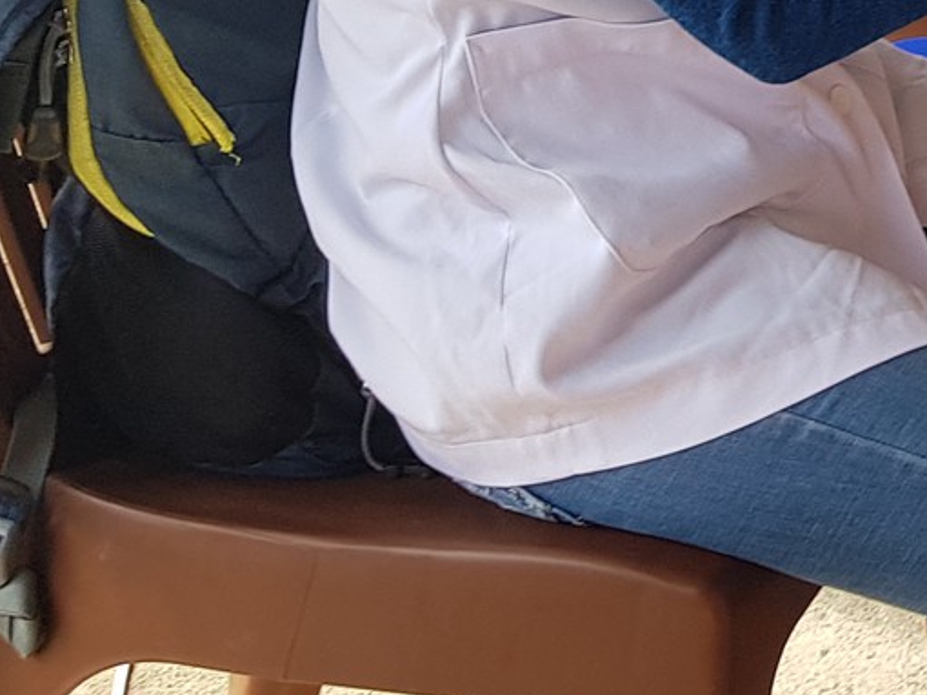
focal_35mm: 102
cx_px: 1759
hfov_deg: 15.8
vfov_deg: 13.3
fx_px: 2730
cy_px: -477
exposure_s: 1/128
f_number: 1.7
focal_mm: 4.3
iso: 40
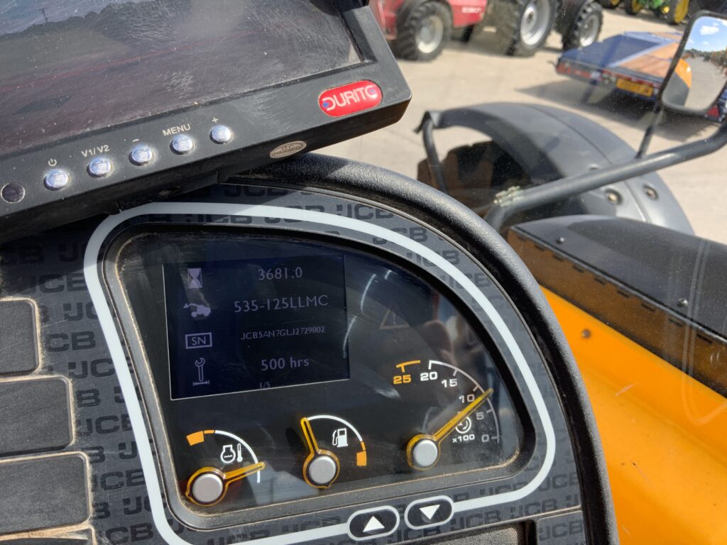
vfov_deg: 48.2
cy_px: 272
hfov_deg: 61.7
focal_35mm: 29
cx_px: 364
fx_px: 609
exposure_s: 1/287
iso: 16
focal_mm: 3
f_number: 1.8
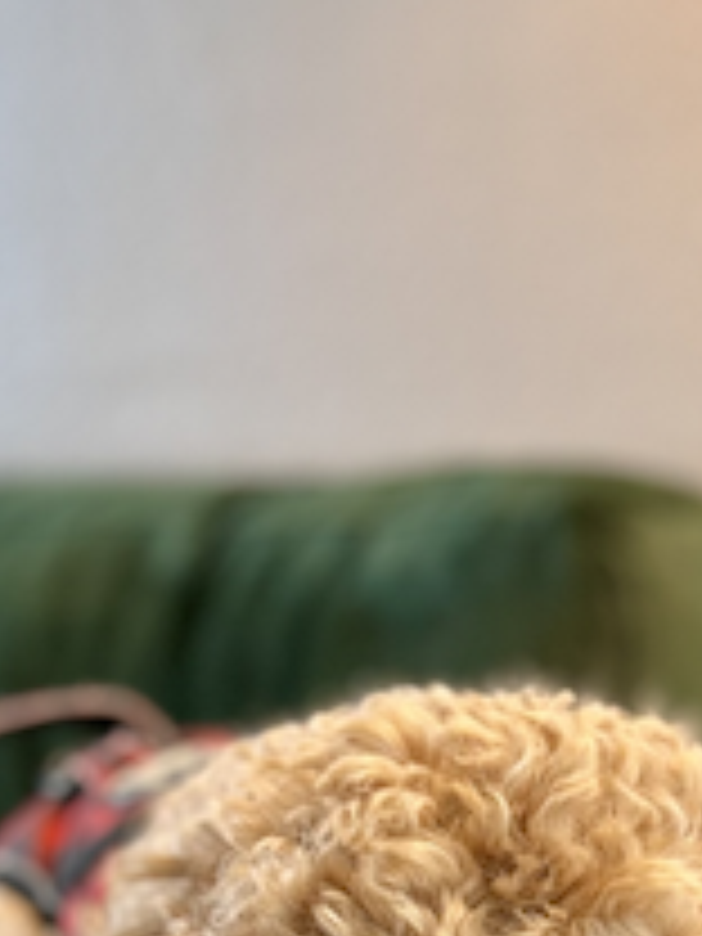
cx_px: 477
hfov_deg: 18.4
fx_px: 2163
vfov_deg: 22.5
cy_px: 1130
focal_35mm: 80
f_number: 1.5
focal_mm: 5.7
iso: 64
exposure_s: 1/120
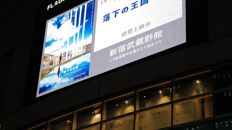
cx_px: 136
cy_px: 158
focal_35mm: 81
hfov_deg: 26.2
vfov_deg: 14.4
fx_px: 498
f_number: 2.2
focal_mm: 43
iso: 100
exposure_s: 1/100
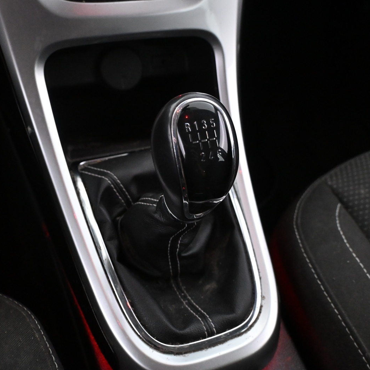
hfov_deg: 43.5
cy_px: 184
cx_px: 191
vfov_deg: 43.5
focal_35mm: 38
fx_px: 463
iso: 4000
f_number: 4.5
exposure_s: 1/30
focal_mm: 19.5
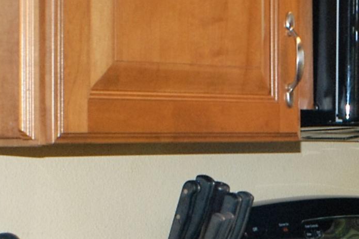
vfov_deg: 6.8
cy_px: 167
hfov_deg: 10.1
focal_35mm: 200
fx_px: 1994
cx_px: 439
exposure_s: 1/60
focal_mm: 31
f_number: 4.5
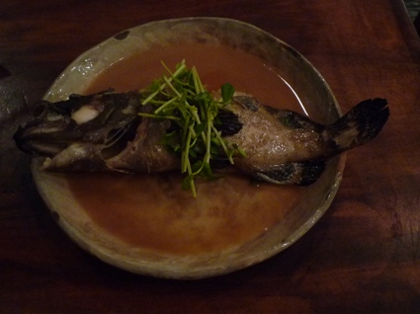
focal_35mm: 33
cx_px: 210
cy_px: 157
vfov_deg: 42.9
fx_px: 400
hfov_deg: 55.4
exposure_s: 1/8
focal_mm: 4.4
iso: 400
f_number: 2.8
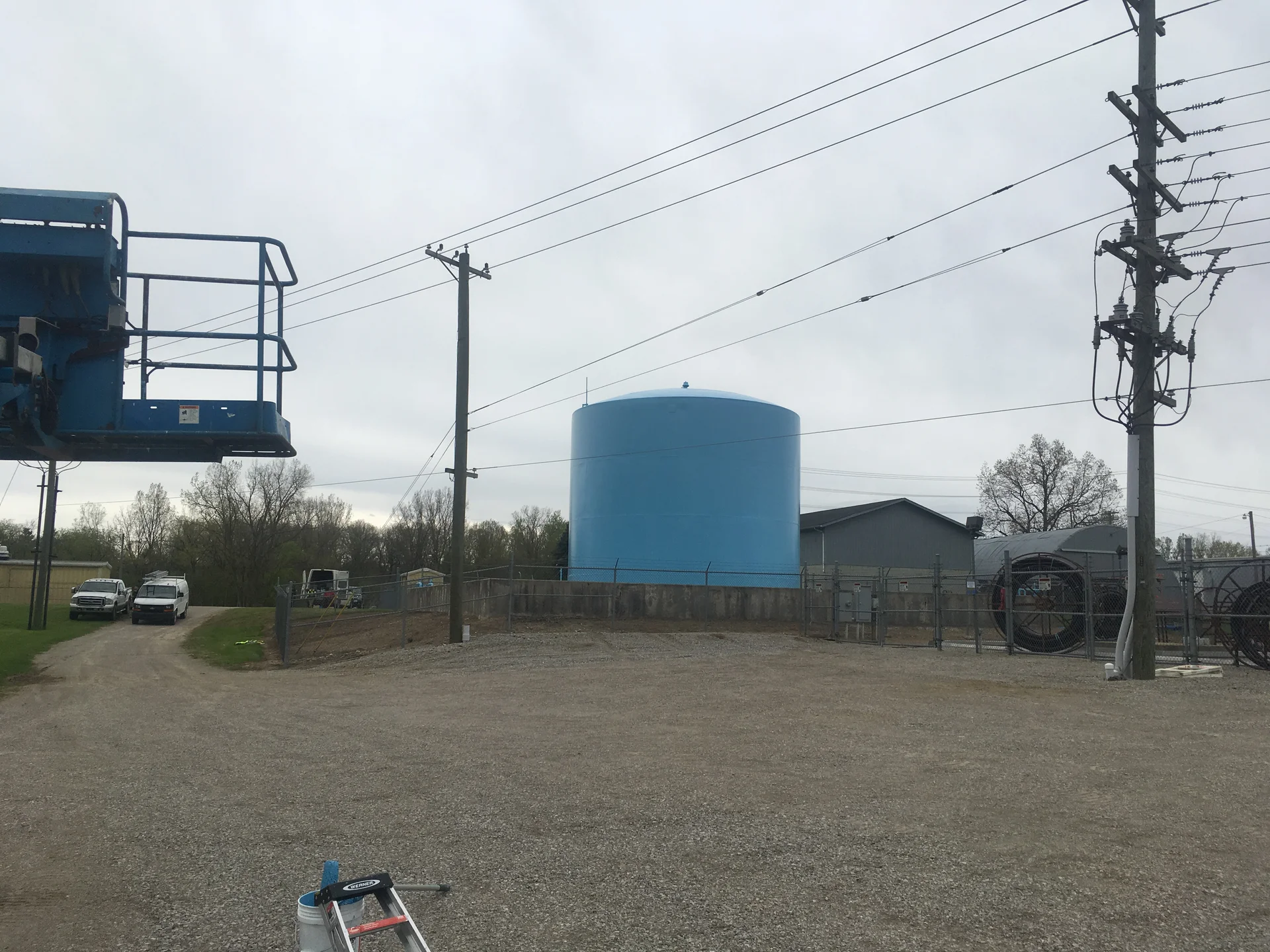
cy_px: 476
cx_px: 635
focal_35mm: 29
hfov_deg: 61.7
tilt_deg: +7.1
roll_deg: +0.0
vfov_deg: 48.2
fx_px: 1064
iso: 25
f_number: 2.2
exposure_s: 1/2198
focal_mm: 4.15
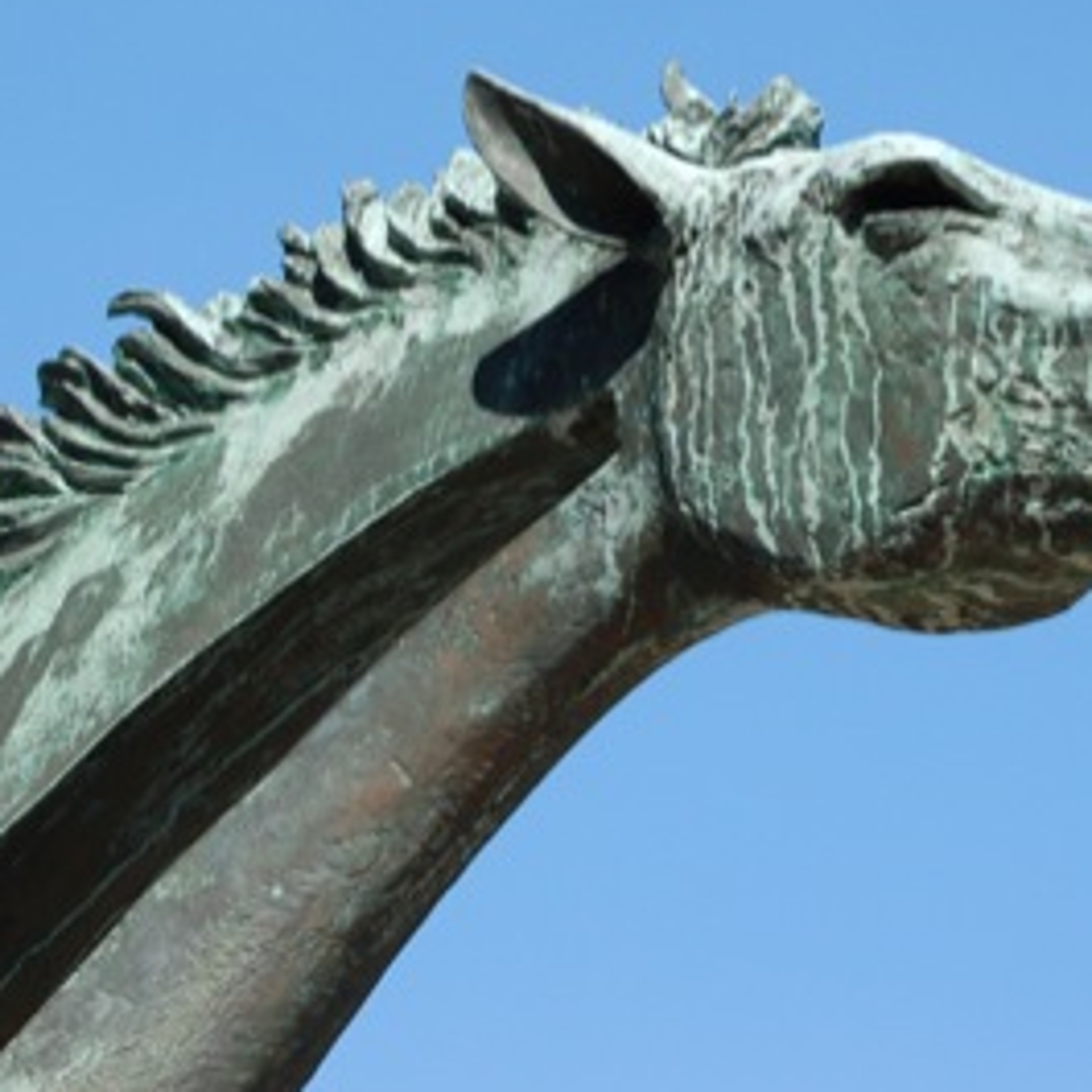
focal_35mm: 169
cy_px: 225
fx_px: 6033
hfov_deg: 10.3
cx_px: 812
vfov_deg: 10.3
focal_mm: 55
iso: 200
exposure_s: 1/250
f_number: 8
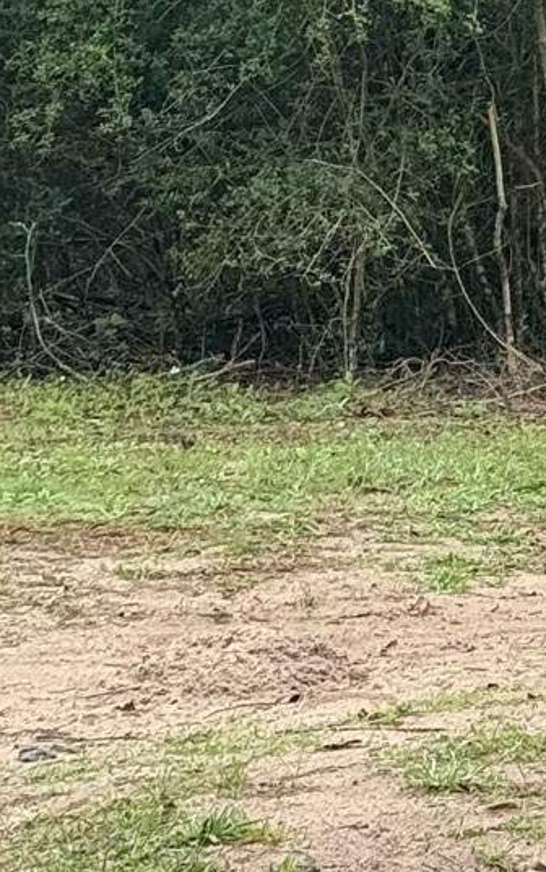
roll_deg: +2.1
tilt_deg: +4.5
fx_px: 4615
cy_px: -185
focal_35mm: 194
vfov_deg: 10.6
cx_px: 1142
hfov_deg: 6.5
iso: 100
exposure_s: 1/574
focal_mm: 6.76
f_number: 1.78
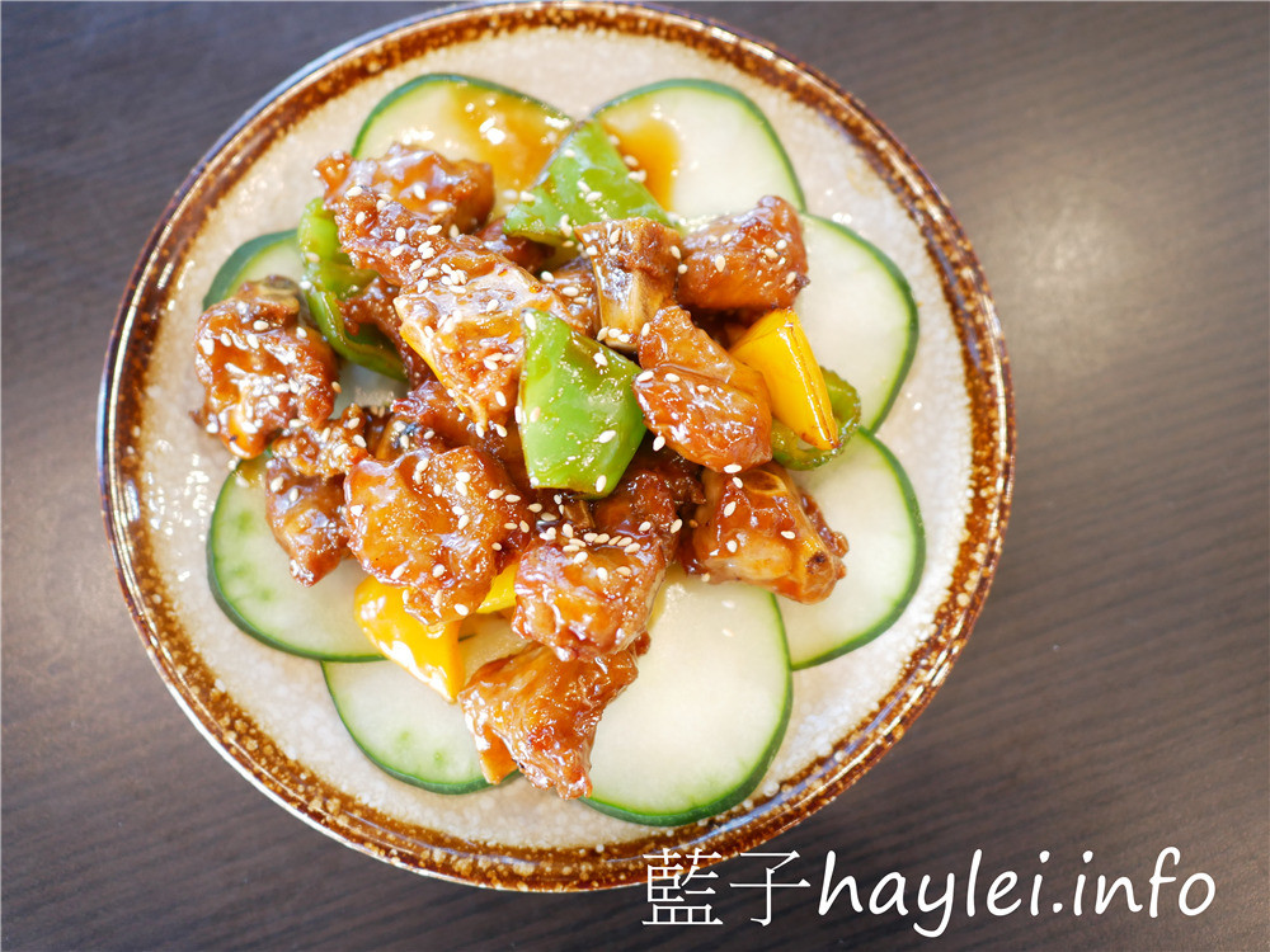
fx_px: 1101
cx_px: 635
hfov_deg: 60.0
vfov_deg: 46.8
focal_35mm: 30
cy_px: 476
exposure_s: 1/60
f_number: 1.7
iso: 500
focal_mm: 15
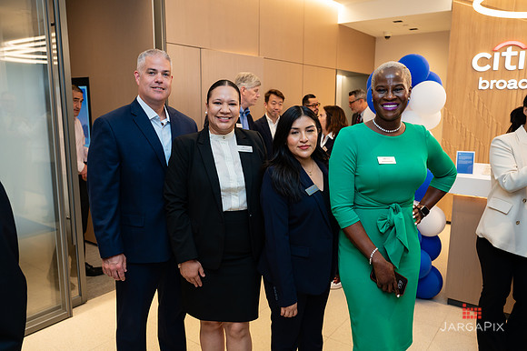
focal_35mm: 28
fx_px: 412
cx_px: 264
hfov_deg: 65.2
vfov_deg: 46.1
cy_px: 176
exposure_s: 1/160
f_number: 4
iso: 400
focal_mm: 28
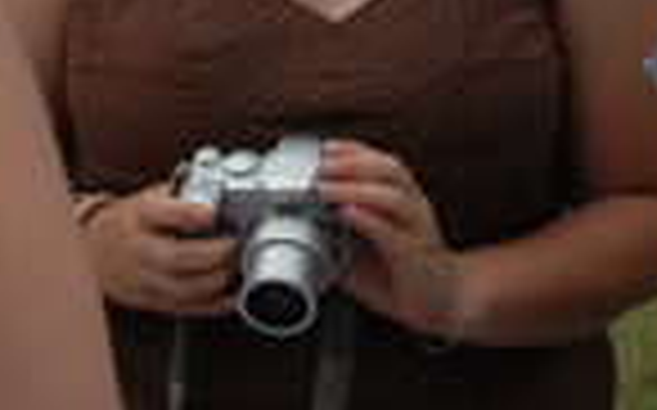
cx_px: 860
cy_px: -462
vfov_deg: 6.5
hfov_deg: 10.6
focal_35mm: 194
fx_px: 3475
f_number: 9
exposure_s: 1/320
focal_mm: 29
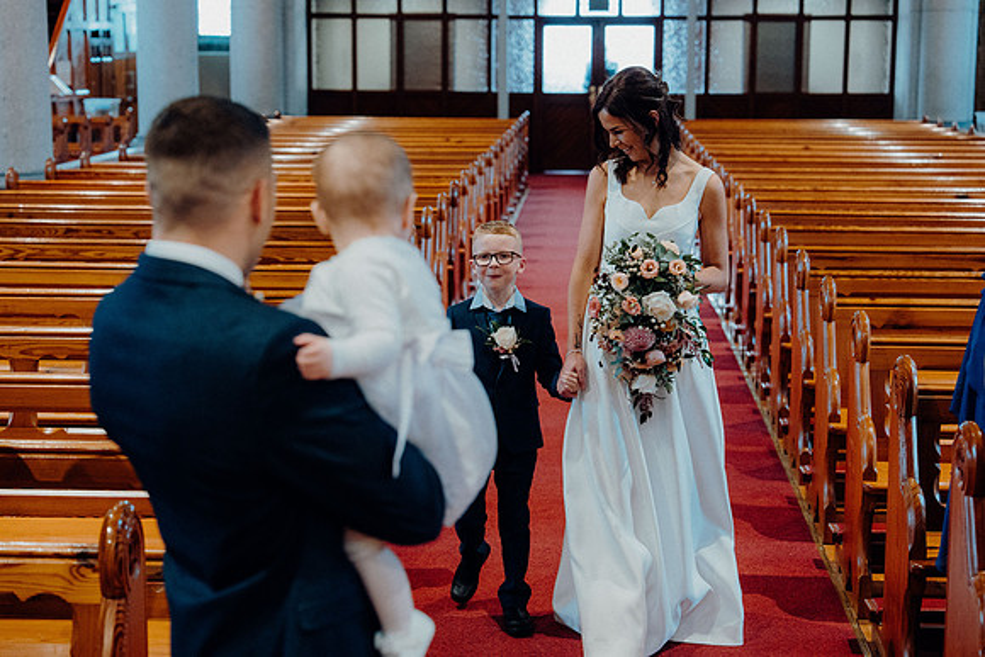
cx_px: 492
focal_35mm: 64
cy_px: 328
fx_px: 1751
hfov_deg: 31.4
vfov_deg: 21.3
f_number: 3.5
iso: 3200
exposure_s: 1/160
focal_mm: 64
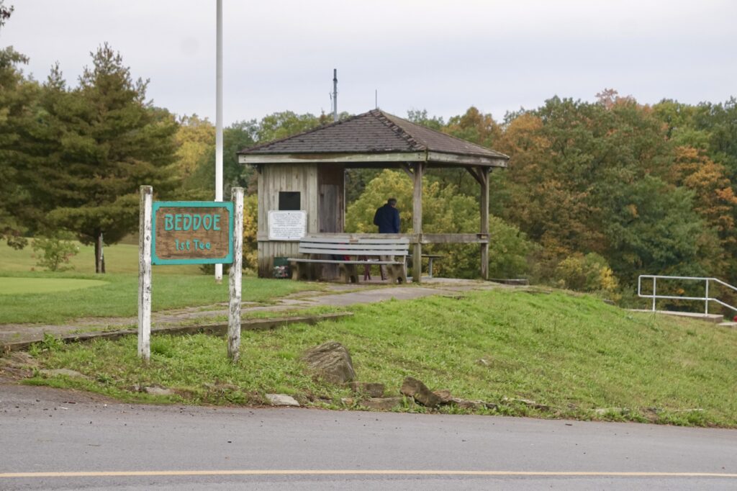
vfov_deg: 16.5
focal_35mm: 82
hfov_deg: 24.6
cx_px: 368
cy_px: 246
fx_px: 1688
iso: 800
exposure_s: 1/1250
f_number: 6.3
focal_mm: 55
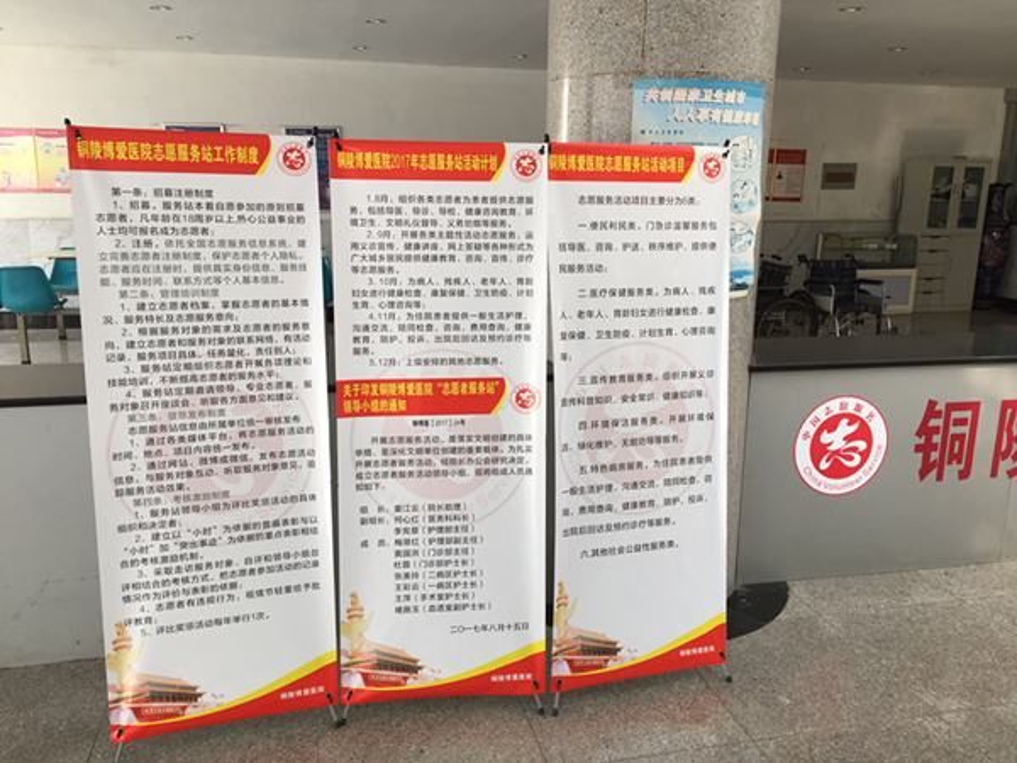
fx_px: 852
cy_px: 382
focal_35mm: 29
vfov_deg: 48.2
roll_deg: -2.4
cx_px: 508
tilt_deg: -10.7
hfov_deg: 61.7
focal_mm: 4.15
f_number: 2.2
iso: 40
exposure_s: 1/50
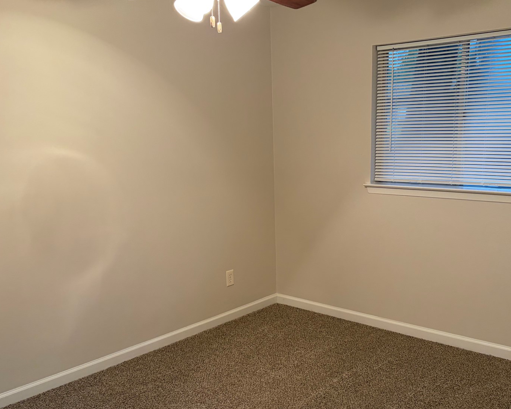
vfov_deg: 38.9
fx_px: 575
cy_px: 256
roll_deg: +1.5
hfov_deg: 47.9
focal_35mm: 38
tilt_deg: -13.1
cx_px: 272
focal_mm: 5.96
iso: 200
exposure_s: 1/60
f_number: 1.6
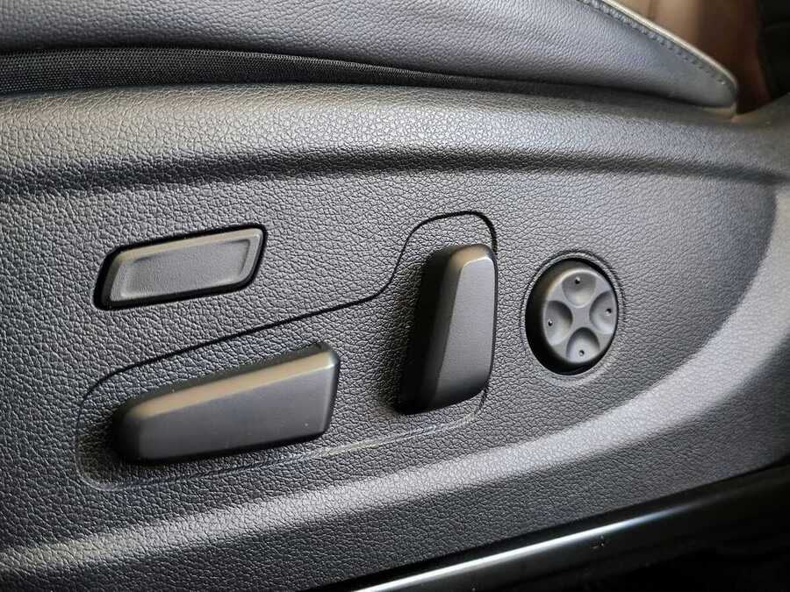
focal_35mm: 35
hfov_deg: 52.6
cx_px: 395
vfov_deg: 40.7
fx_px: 799
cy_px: 296
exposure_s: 1/50
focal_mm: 6.92
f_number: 1.9
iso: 320
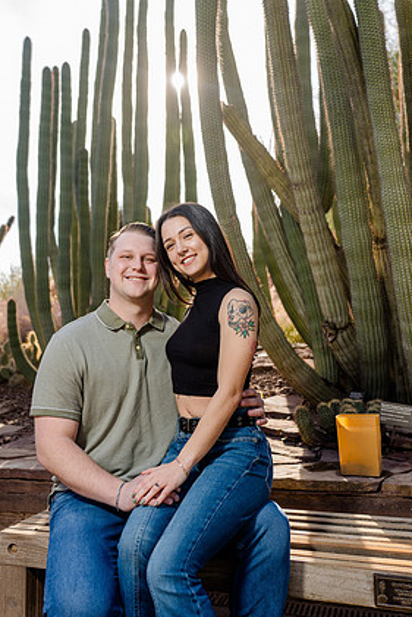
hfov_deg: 42.3
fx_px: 532
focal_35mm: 31
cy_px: 305
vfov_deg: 60.3
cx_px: 216
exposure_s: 1/200
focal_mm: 29
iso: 50
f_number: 4
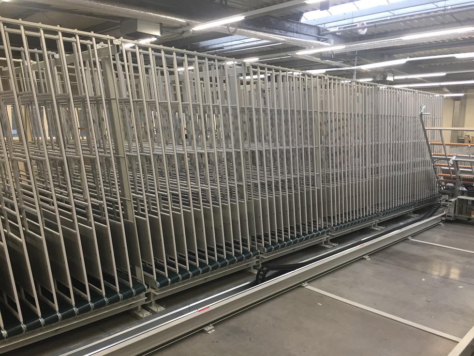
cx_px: 237
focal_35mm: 29
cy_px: 178
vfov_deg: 48.2
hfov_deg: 61.7
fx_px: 397
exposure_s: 1/33
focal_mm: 4.15
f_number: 2.2
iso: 80
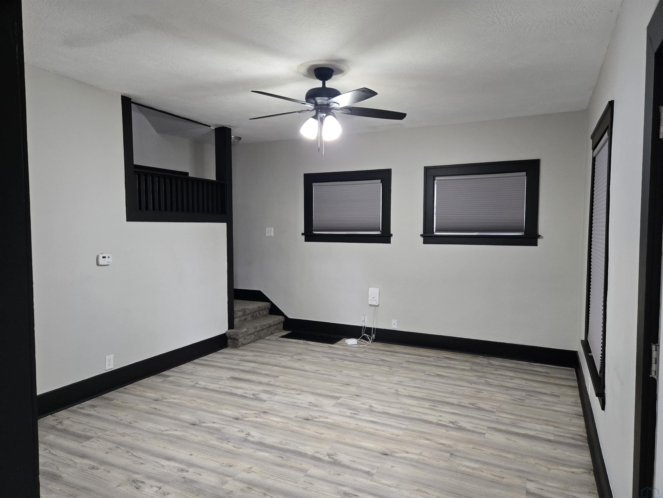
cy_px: 249
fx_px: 441
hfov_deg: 73.9
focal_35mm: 23
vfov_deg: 58.9
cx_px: 332
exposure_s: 1/120
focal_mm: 5.4
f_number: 1.8
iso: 320
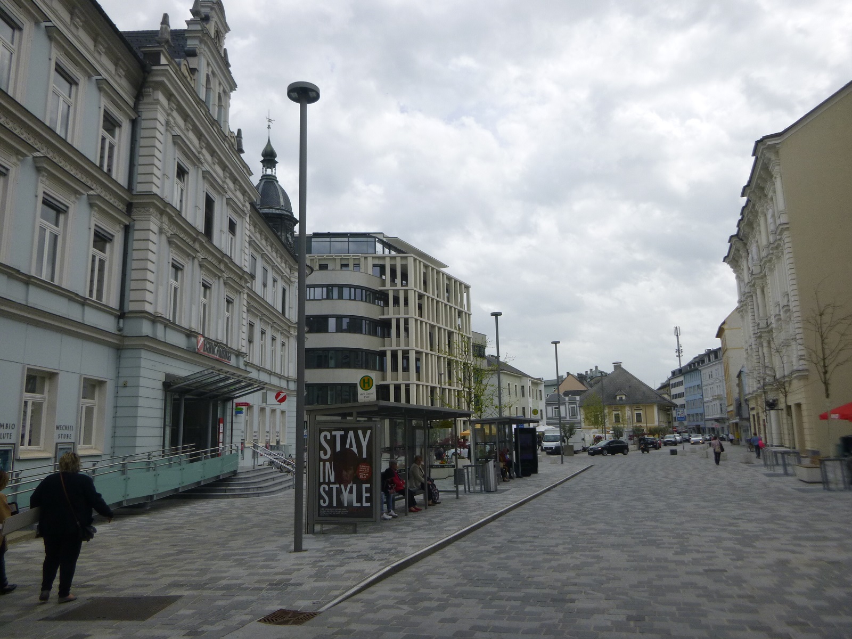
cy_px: 320
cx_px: 426
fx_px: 615
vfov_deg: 54.9
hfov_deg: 69.4
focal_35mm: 25
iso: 100
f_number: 3.9
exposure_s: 1/640
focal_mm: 4.5
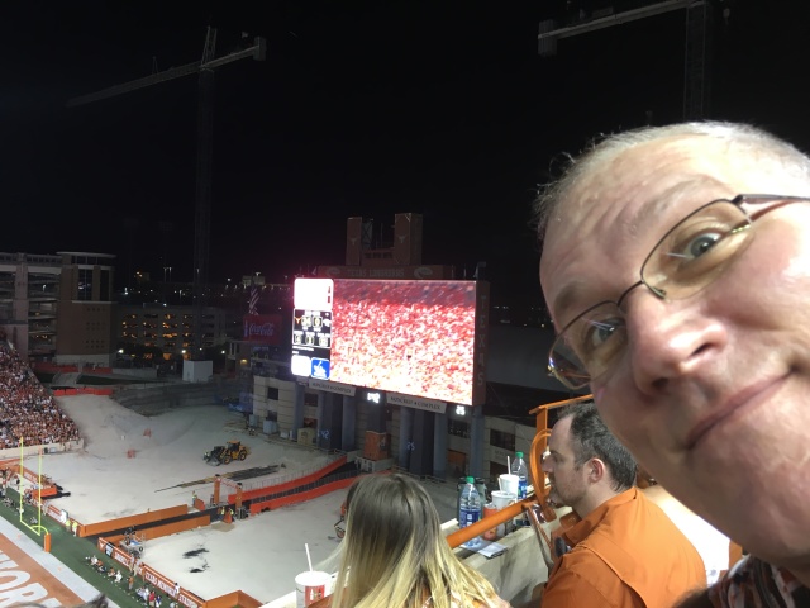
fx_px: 679
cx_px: 405
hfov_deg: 61.7
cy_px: 304
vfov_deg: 48.2
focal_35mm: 29
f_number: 2.2
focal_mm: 4.15
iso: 50
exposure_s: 1/30
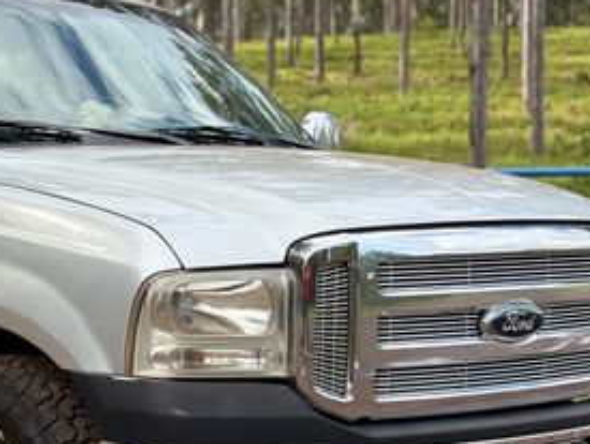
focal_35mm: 82
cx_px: 182
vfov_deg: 17.8
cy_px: 371
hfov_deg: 23.7
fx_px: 1399
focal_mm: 6.76
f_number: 1.78
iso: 64
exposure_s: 1/2088
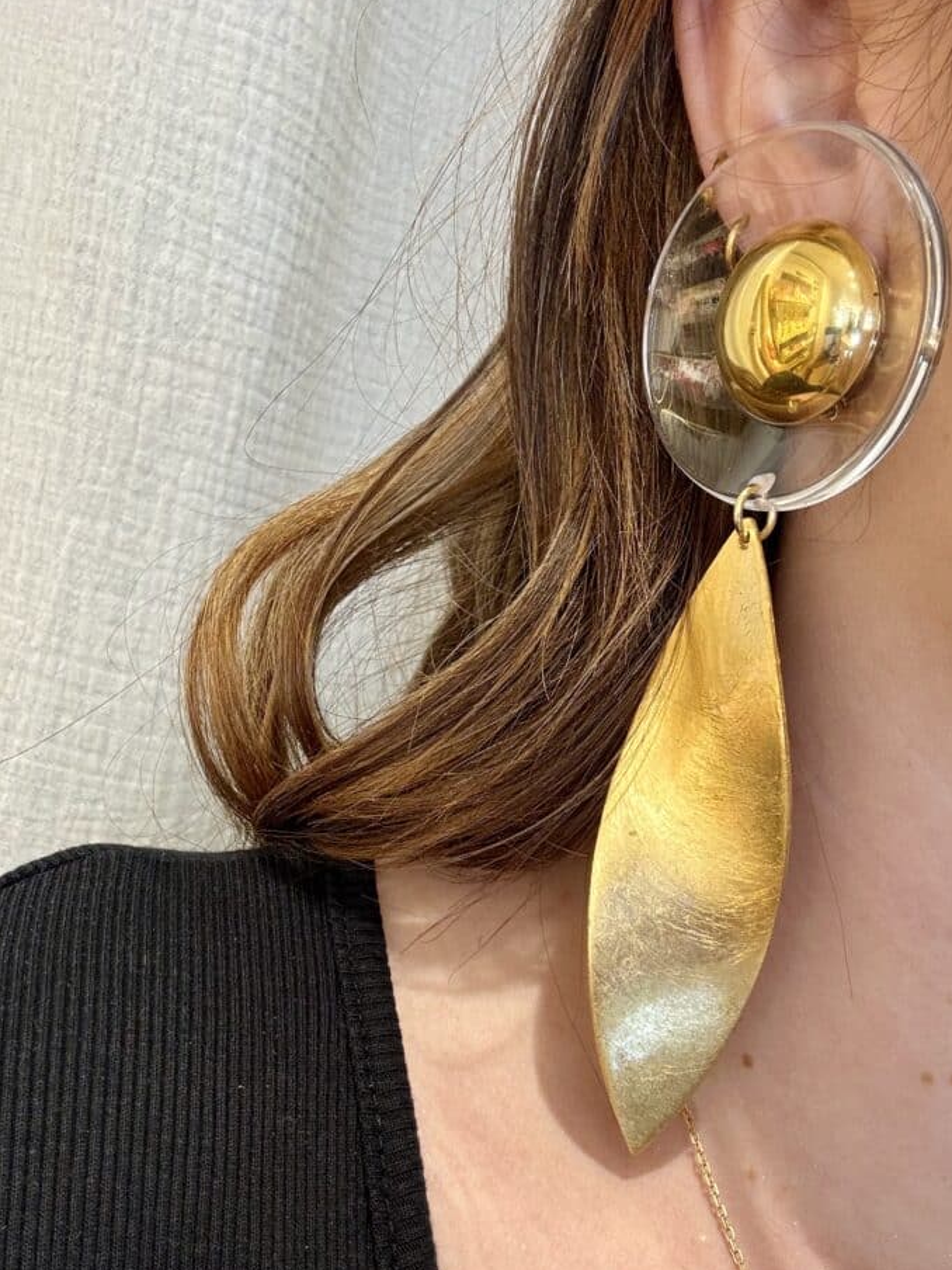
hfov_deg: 41.8
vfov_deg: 53.9
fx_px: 1247
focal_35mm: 34
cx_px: 493
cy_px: 659
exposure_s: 1/50
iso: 64
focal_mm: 2.69
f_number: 1.9
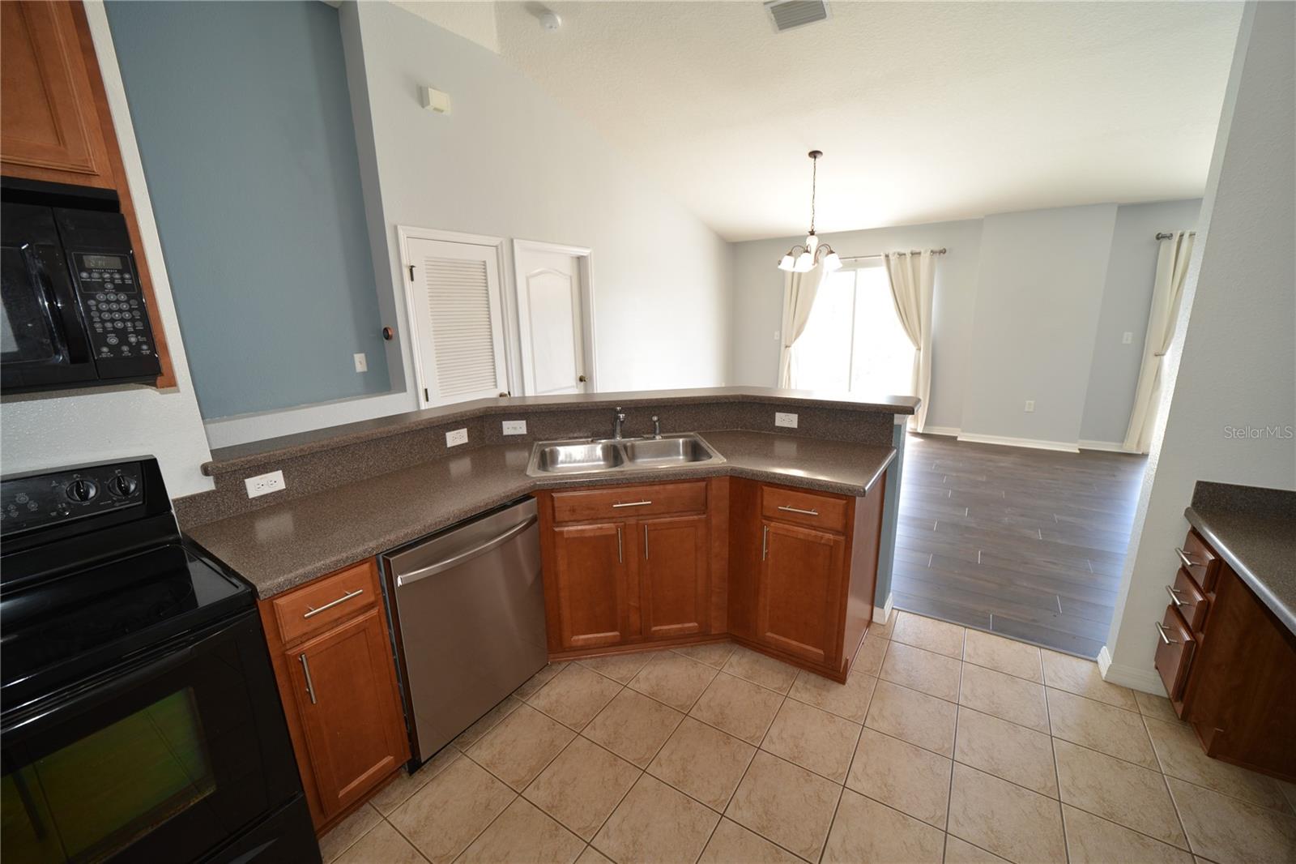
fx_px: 504
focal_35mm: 14
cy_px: 432
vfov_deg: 81.2
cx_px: 648
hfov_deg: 104.3
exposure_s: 1/60
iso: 400
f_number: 4
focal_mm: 14
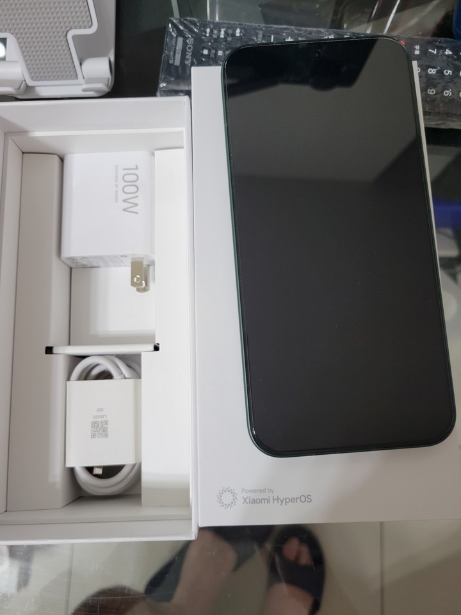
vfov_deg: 67.3
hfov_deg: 53.1
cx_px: 230
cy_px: 308
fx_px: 462
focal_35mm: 26
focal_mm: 5.4
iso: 250
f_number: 1.8
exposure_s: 1/120
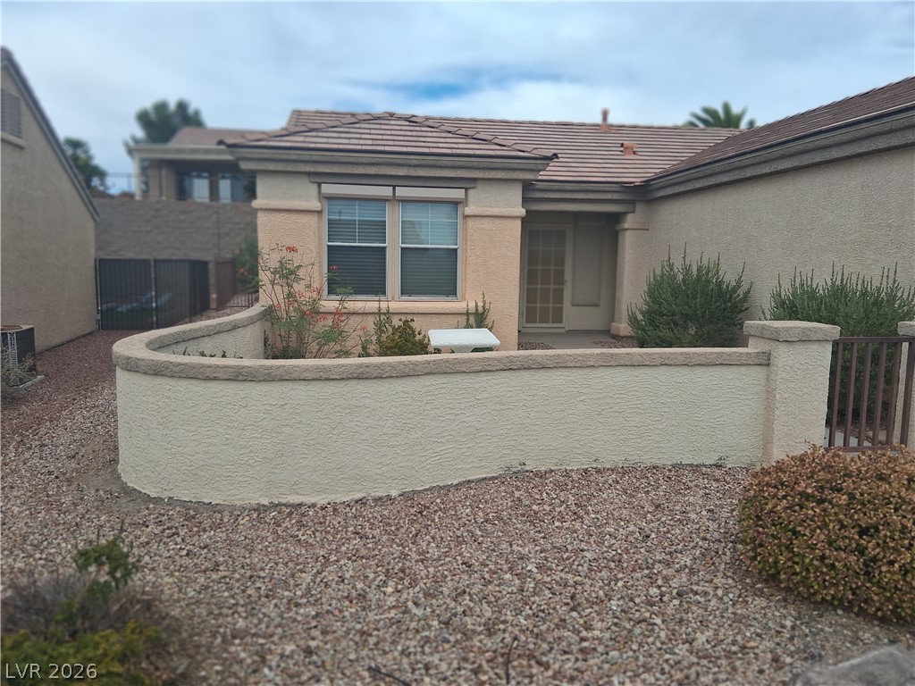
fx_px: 687
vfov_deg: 53.1
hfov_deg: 67.3
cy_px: 343
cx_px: 458
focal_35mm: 26
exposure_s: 1/618
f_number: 1.8
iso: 25
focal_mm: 3.98
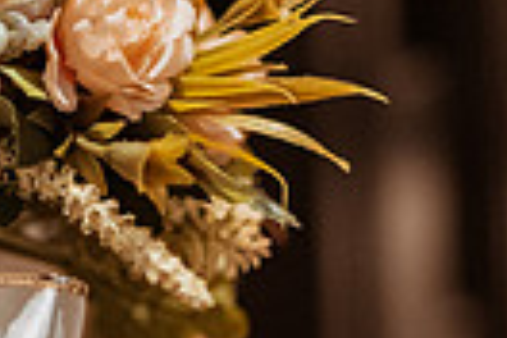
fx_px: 2169
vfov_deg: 8.9
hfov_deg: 13.3
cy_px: 17
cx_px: 92
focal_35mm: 154
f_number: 1.8
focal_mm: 35
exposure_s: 1/1250
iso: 2000
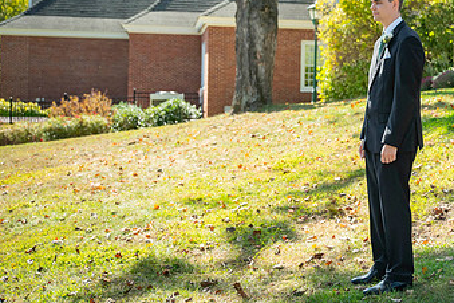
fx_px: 883
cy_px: 88
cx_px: 383
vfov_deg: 19.4
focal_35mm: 70
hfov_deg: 28.1
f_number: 2.8
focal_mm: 40
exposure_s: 1/8000
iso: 1000
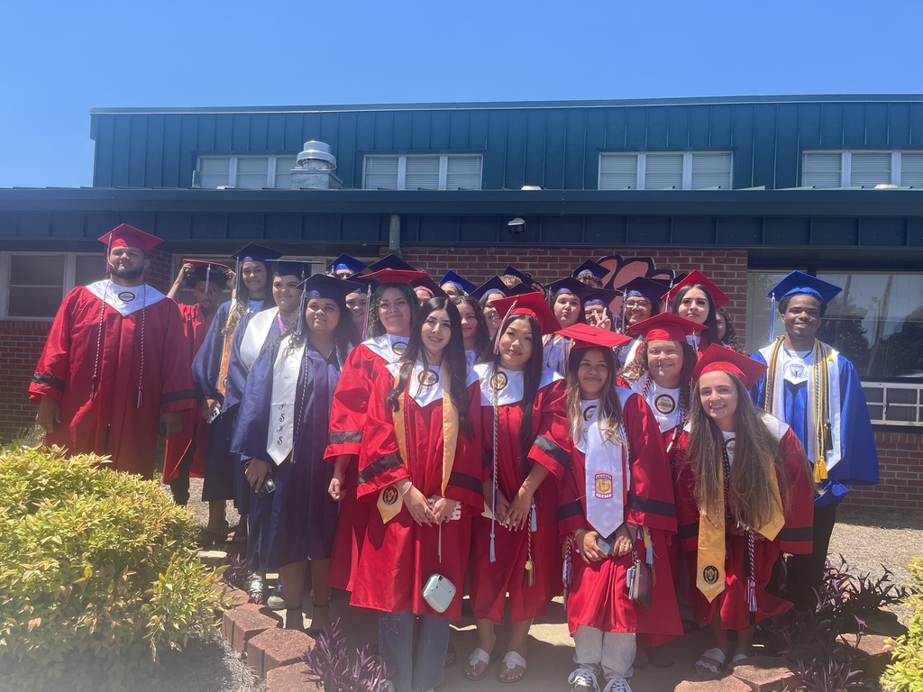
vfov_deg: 53.1
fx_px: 693
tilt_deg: +1.9
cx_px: 462
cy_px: 346
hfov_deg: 67.3
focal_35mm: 26
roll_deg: -1.8
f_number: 1.6
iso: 50
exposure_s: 1/1372
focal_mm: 5.1
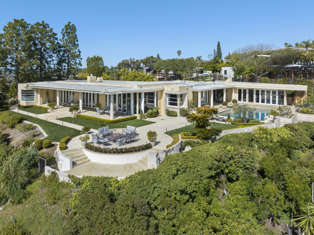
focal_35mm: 24
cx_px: 157
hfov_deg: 71.6
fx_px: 218
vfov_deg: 56.8
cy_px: 118
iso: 110
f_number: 2.8
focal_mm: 12.29
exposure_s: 1/2000
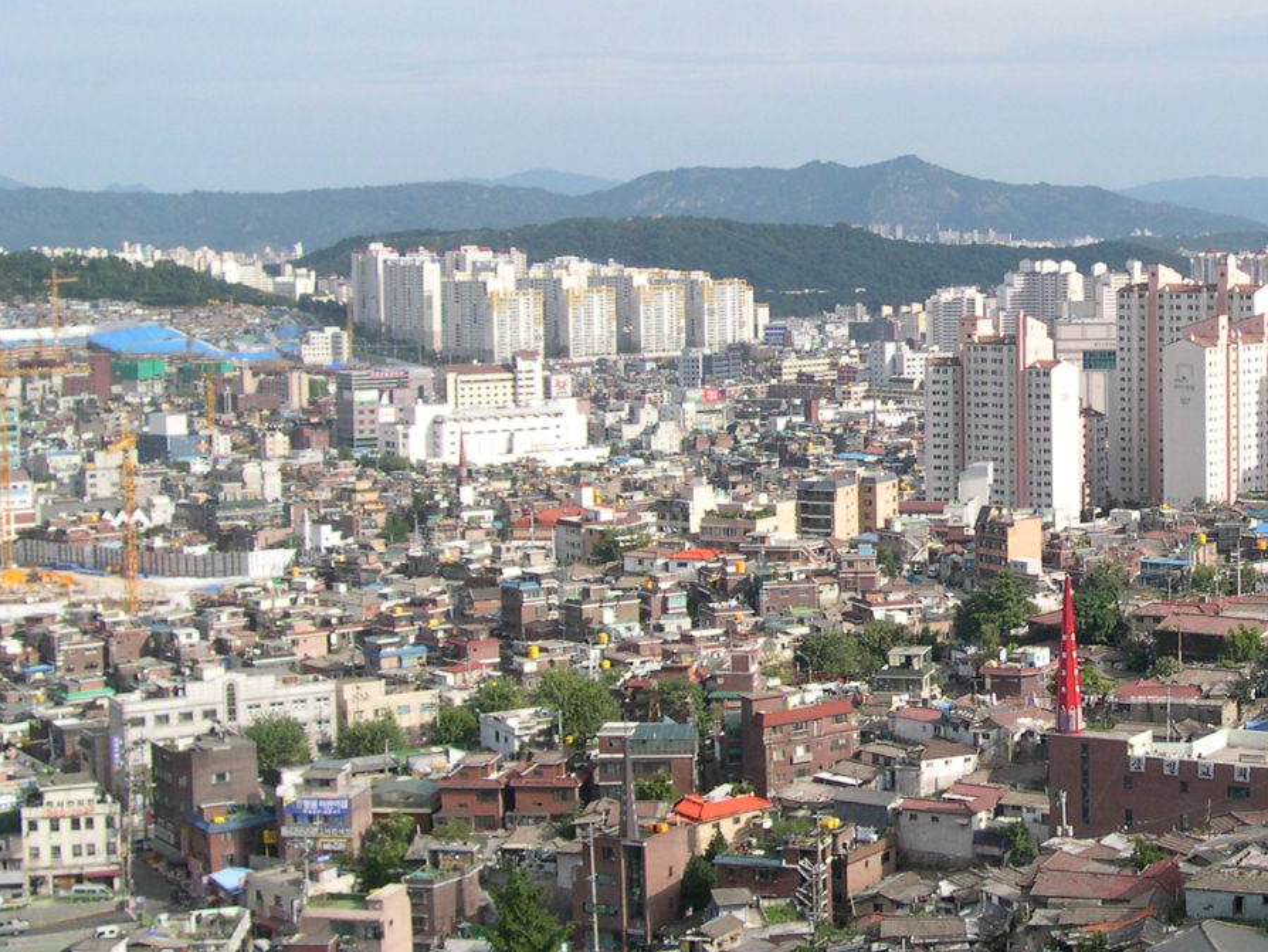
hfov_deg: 27.6
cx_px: 1111
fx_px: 2492
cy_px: 339
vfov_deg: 21.6
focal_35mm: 68
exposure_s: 1/148
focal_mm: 8
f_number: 7.6
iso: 100
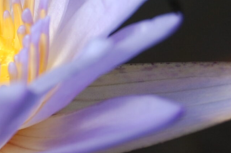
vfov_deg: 4.2
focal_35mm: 328
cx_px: -16
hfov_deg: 6.3
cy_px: 56
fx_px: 2102
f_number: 8
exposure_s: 1/250
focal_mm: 55
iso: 200
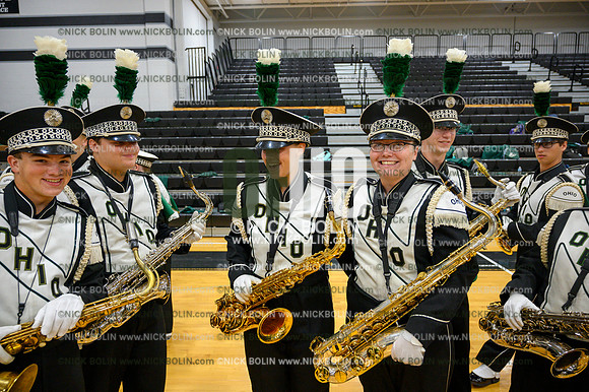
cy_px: 196
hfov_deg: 73.8
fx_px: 392
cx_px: 294
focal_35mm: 24
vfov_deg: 53.1
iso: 1250
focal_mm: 24
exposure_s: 1/250
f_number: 4
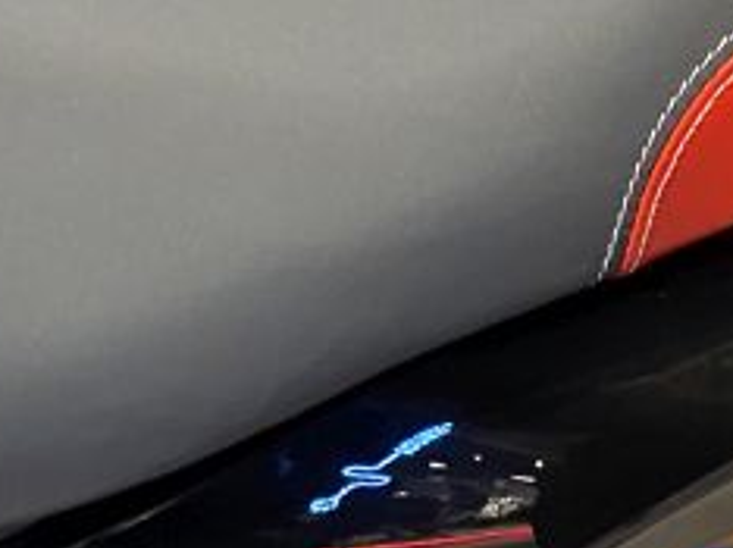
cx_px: 661
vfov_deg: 12.3
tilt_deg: -50.0
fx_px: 2496
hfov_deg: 16.5
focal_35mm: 118
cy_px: -36
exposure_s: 1/50
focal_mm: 4.25
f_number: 1.8
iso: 125
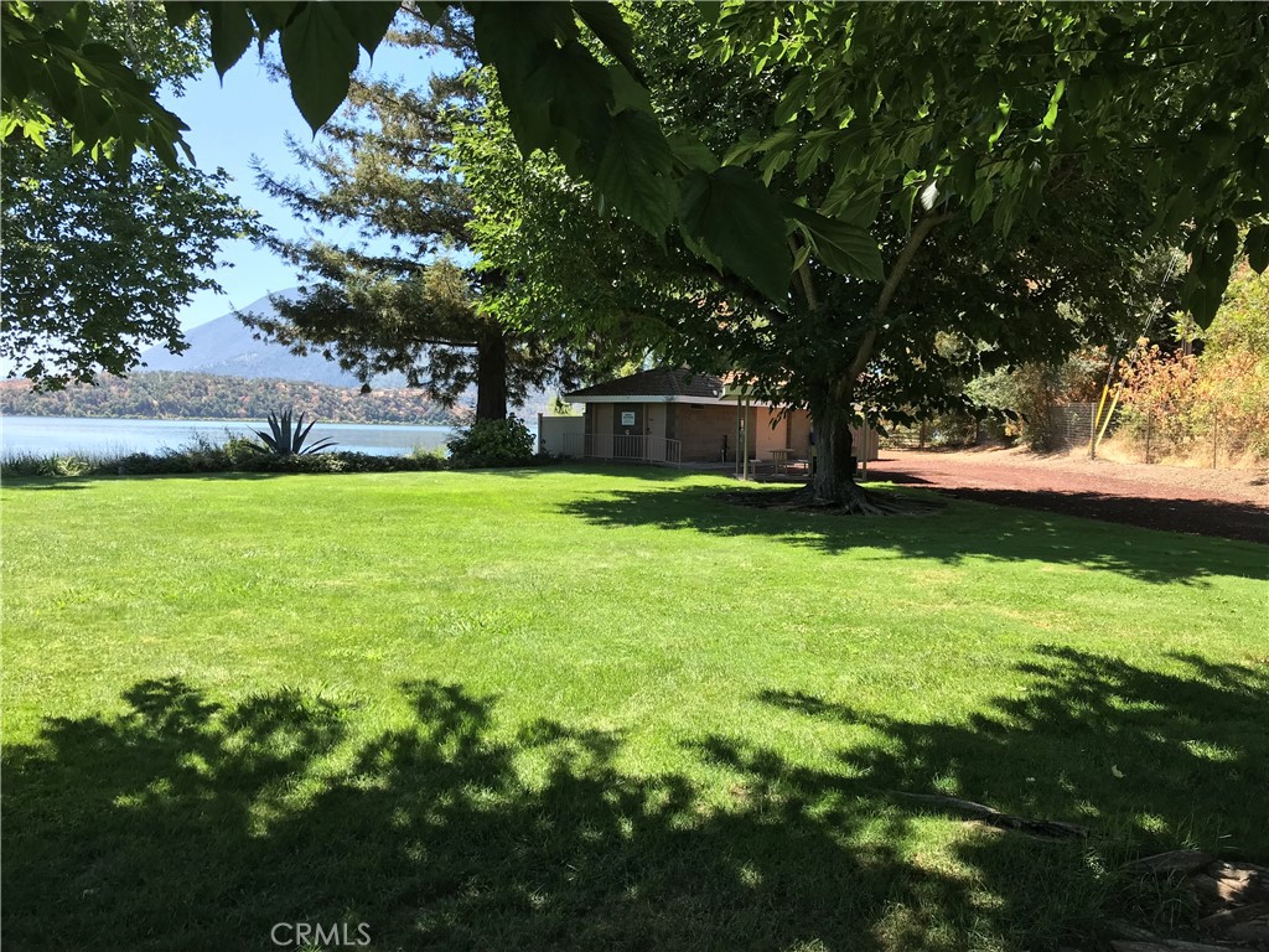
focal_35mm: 28
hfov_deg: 63.4
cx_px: 634
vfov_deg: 49.7
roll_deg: -0.9
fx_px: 1026
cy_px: 476
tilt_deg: -1.7
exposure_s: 1/699
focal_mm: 3.99
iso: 20
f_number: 1.8
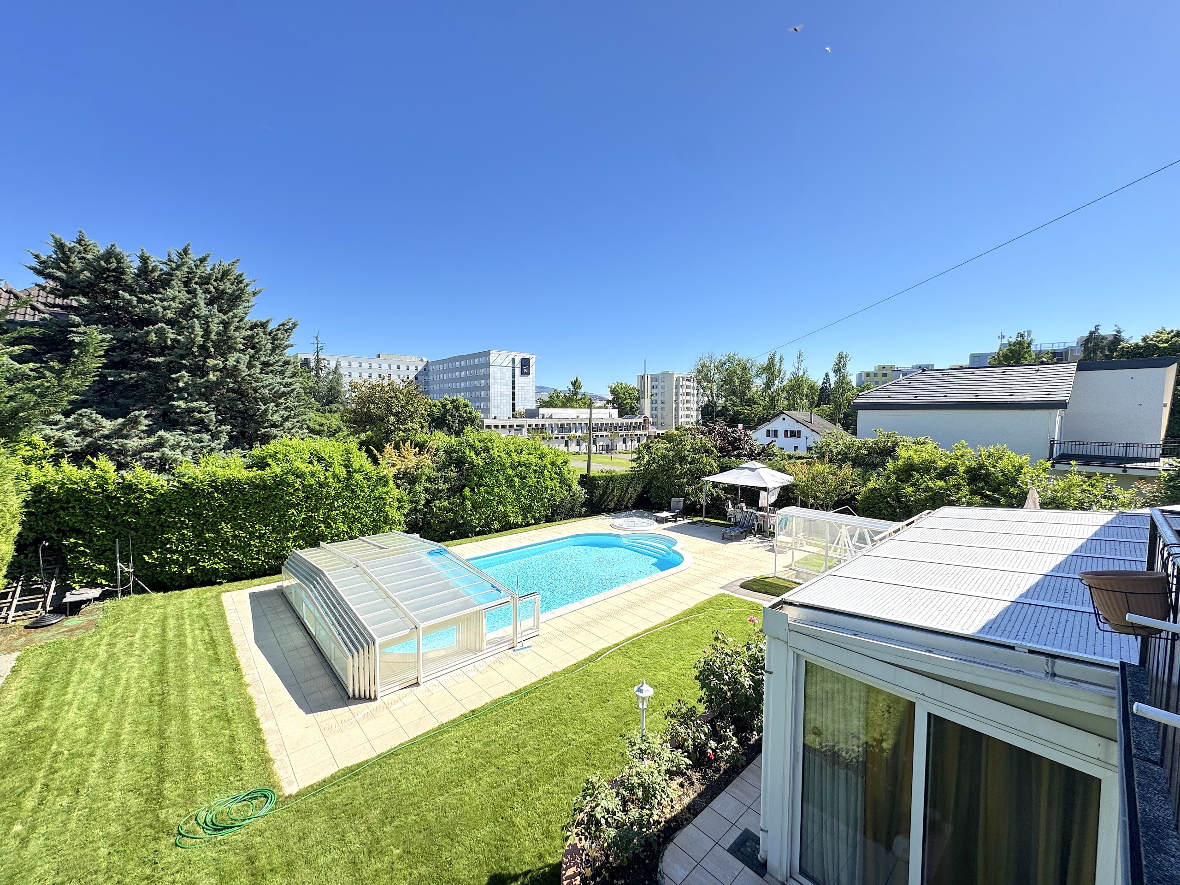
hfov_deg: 102.1
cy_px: 442
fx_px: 477
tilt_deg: -2.9
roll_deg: +0.9
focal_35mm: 14
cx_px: 590
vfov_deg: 85.7
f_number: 2.2
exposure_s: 1/636
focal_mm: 2.22
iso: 40
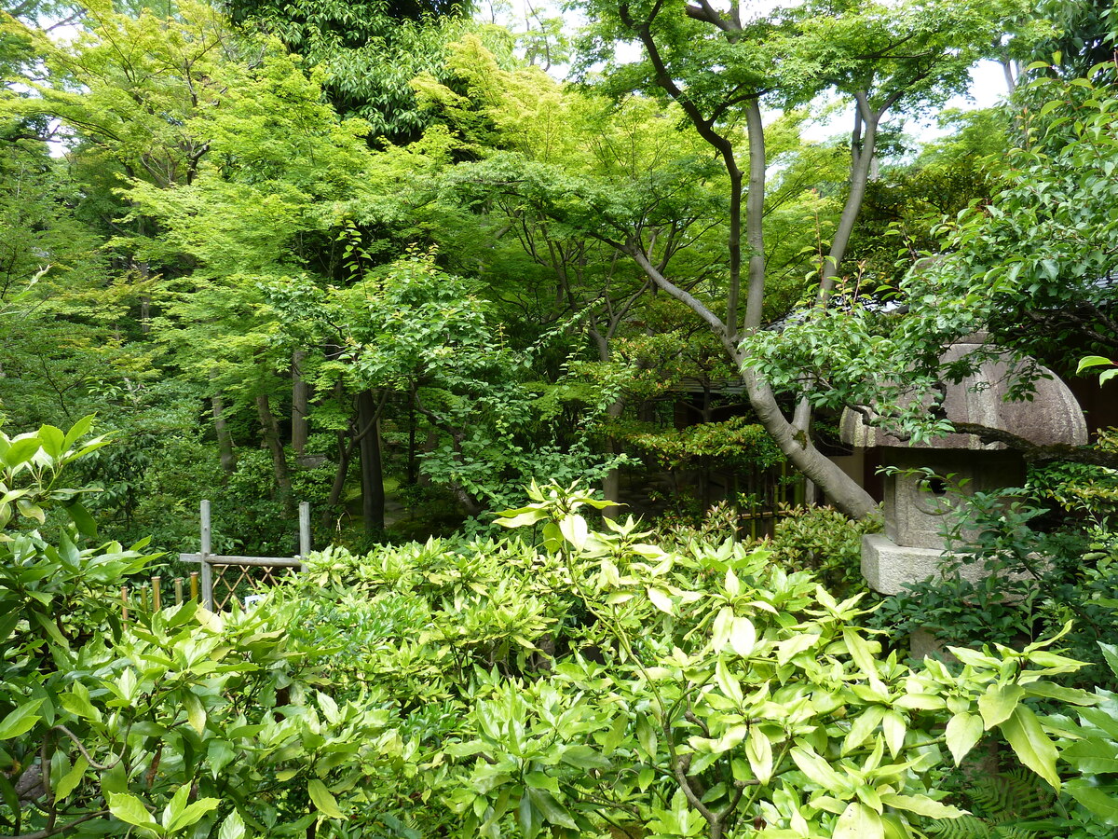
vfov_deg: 54.9
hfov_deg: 69.4
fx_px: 807
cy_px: 420
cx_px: 559
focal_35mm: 25
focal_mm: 4.1
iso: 80
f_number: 3.3
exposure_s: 1/100
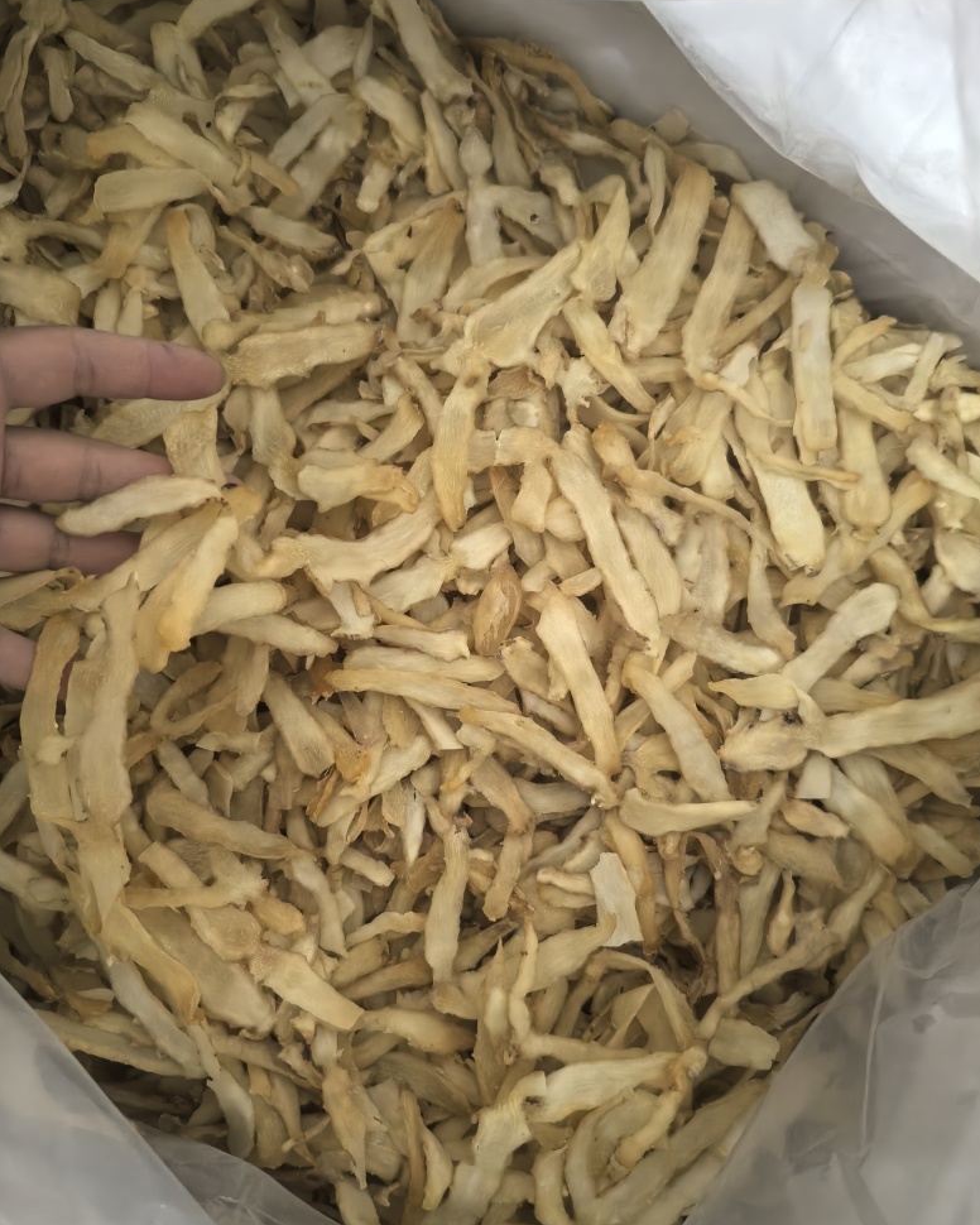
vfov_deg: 60.4
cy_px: 607
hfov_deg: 50.0
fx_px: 1051
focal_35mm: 29
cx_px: 484
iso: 640
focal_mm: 6.35
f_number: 1.4
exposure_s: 1/25
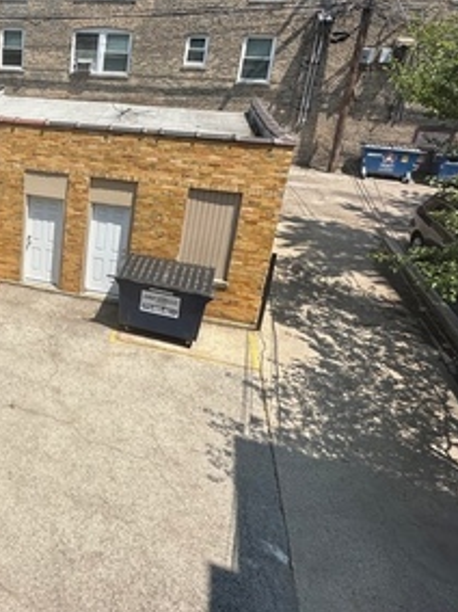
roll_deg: -0.4
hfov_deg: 36.0
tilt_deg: -20.5
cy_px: 205
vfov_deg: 54.3
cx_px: -55
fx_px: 583
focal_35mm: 33
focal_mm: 2.22
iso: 50
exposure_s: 1/1949
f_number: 2.2
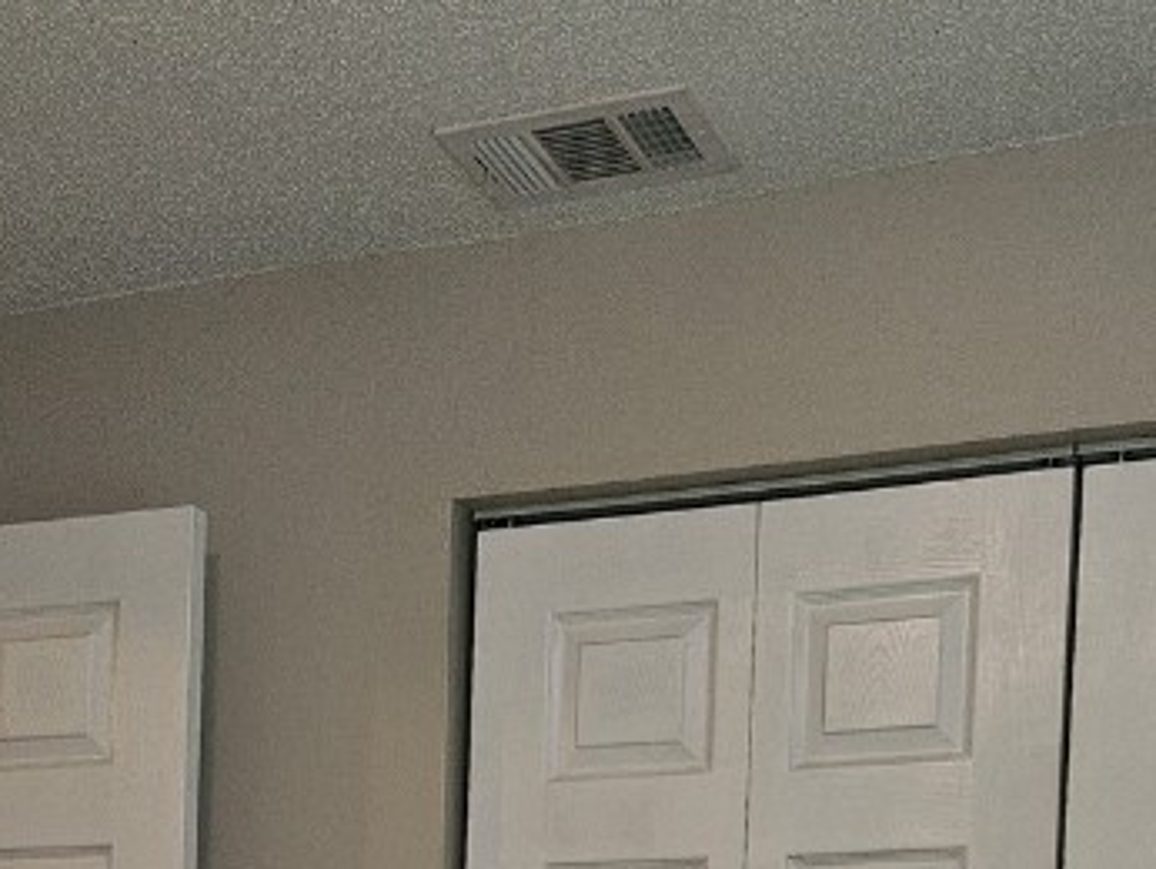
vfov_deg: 19.3
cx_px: 521
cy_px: 1250
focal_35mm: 68
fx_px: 2272
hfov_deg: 28.5
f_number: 1.8
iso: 100
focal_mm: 5.4
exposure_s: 1/30
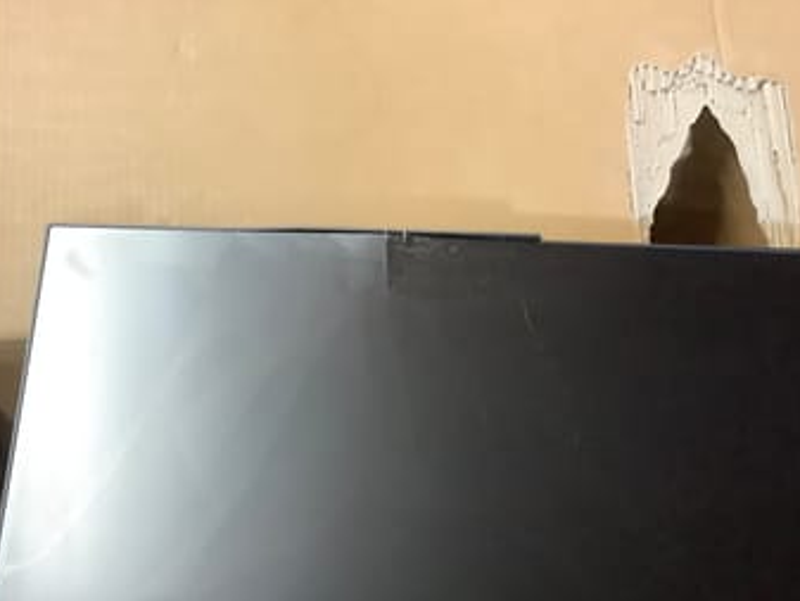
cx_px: 491
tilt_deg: -45.5
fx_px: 1063
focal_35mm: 46
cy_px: 441
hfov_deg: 41.0
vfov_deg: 31.1
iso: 320
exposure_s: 1/25
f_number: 2.4
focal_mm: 3.3
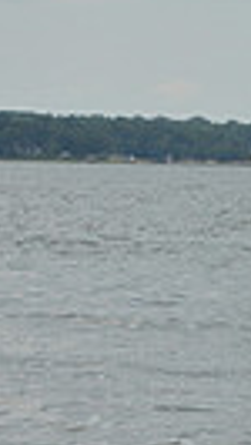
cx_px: 967
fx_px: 5928
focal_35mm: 502
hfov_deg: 2.4
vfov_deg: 4.3
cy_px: 196
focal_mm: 110
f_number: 10
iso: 320
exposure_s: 1/1250
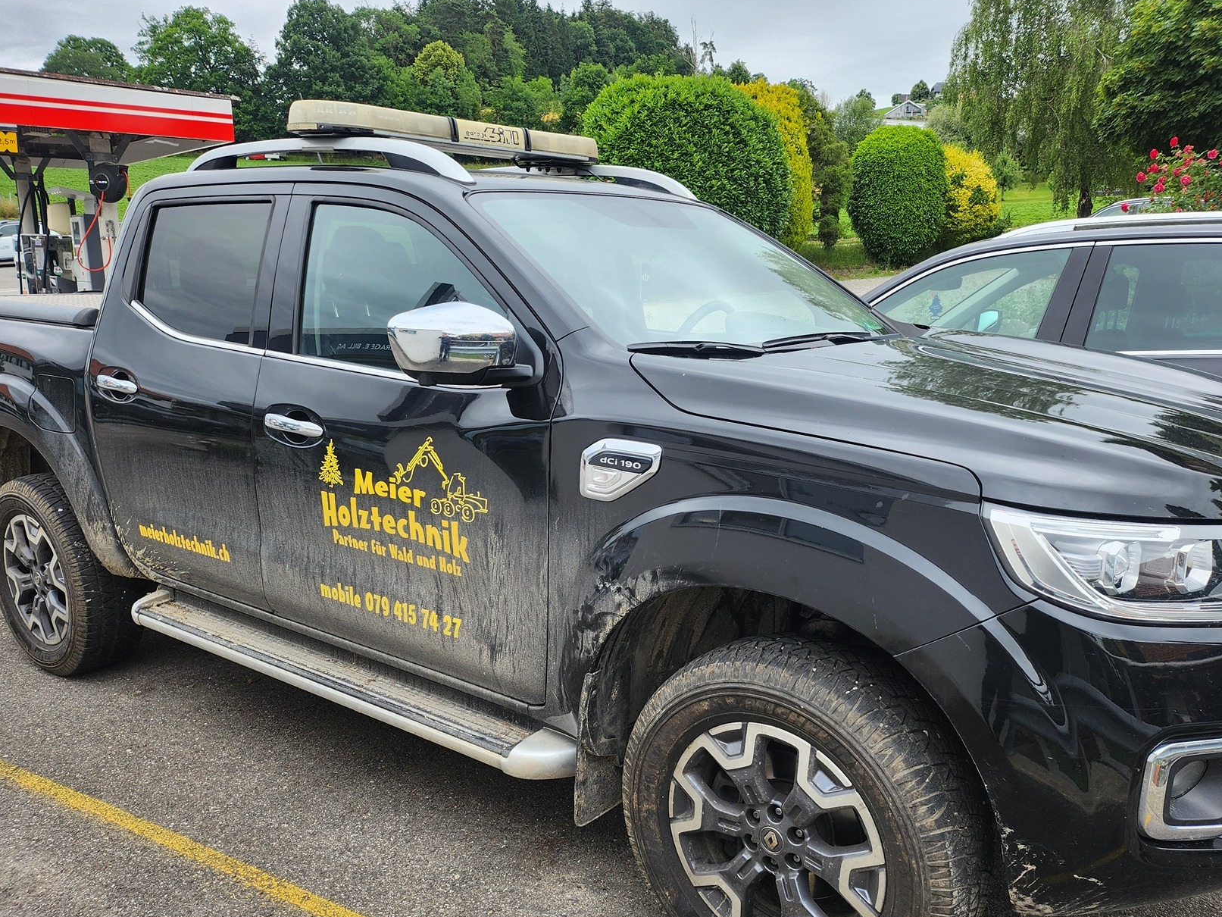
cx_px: 630
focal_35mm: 30
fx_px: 1059
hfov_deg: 59.9
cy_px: 531
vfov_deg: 46.6
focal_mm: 5
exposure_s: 1/248
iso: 50
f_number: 1.8
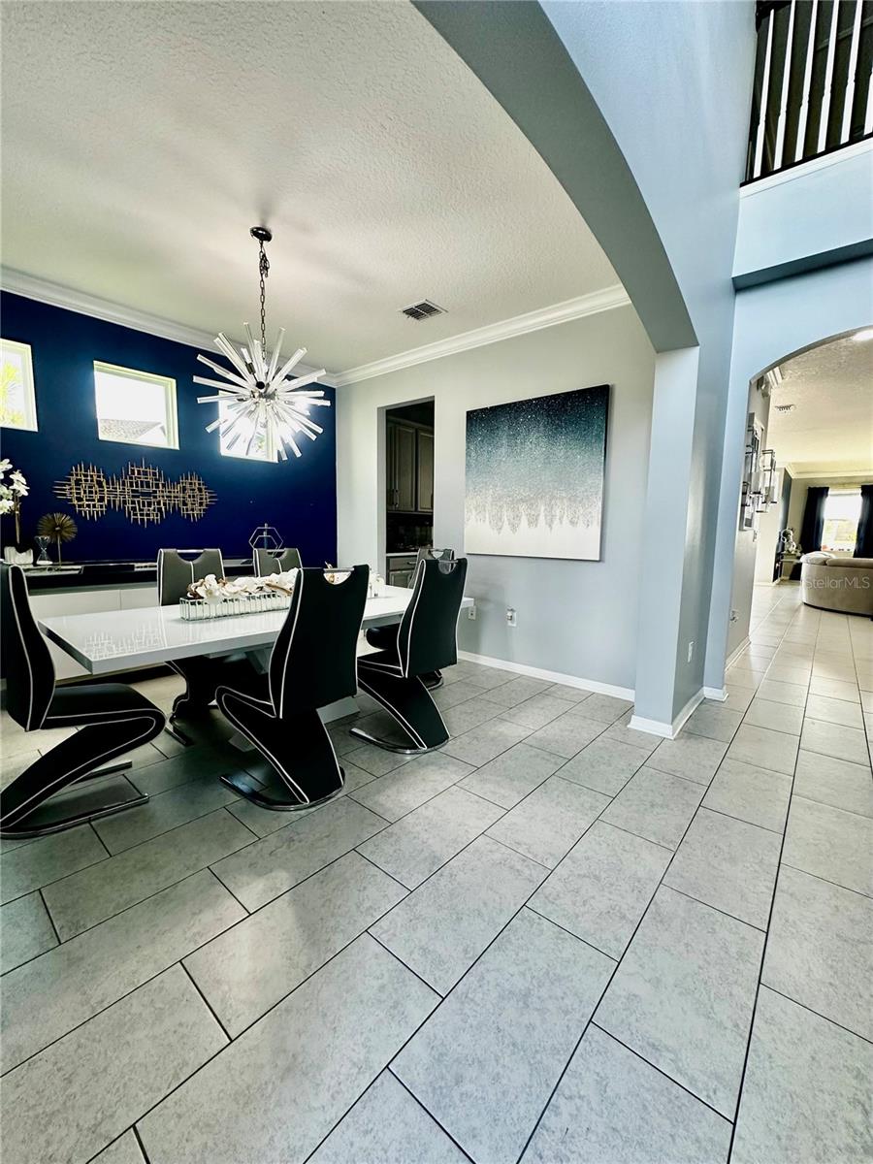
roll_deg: -1.1
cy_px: 582
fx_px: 471
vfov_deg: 102.1
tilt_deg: -5.8
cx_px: 436
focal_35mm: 14
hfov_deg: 85.7
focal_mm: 2.22
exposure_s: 1/120
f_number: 2.2
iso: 250
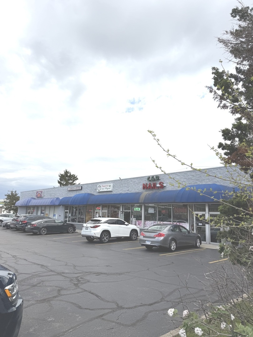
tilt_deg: +12.1
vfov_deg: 71.6
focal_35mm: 24
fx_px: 234
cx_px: 126
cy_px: 168
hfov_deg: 56.8
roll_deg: -2.6
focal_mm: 6.76
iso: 80
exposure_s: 1/7353
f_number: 1.78
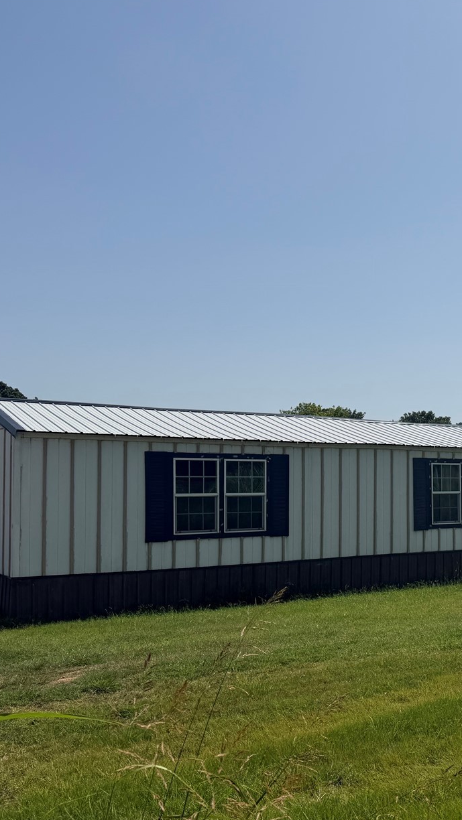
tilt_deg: +1.7
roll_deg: +0.4
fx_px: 892
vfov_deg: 49.2
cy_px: 474
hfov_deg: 27.2
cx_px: 473
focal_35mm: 41
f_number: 1.78
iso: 80
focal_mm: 6.76
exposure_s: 1/8130
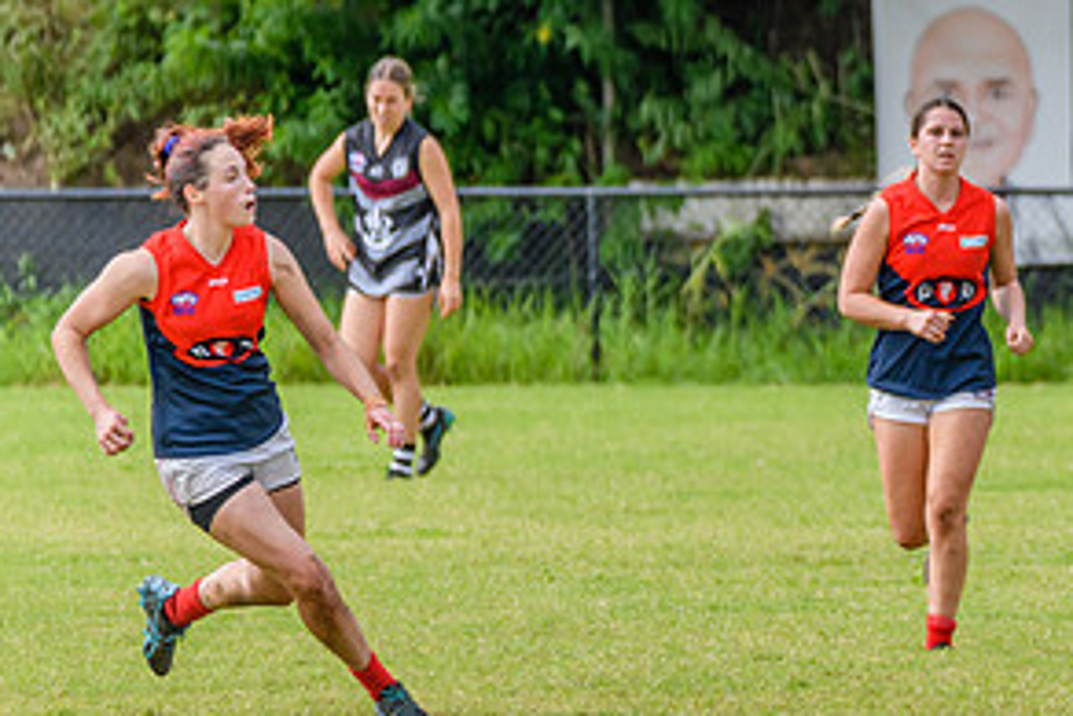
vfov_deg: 1.4
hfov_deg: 2.1
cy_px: 219
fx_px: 28716
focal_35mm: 963
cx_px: 1415
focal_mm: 350
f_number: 7.1
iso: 800
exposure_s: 1/1600
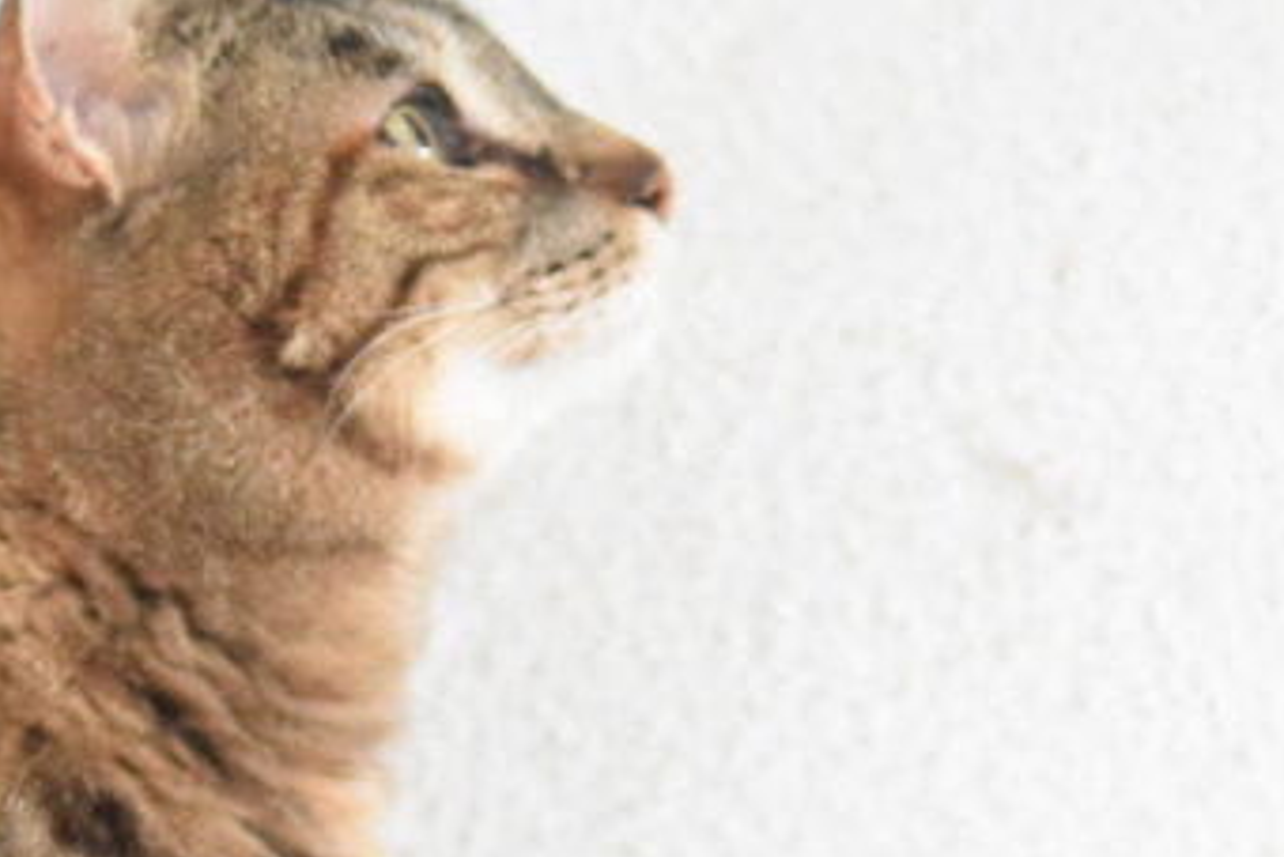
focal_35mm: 431
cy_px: 961
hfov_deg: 4.8
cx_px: -495
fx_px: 15367
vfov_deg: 3.2
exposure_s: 1/320
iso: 3200
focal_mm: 85
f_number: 2
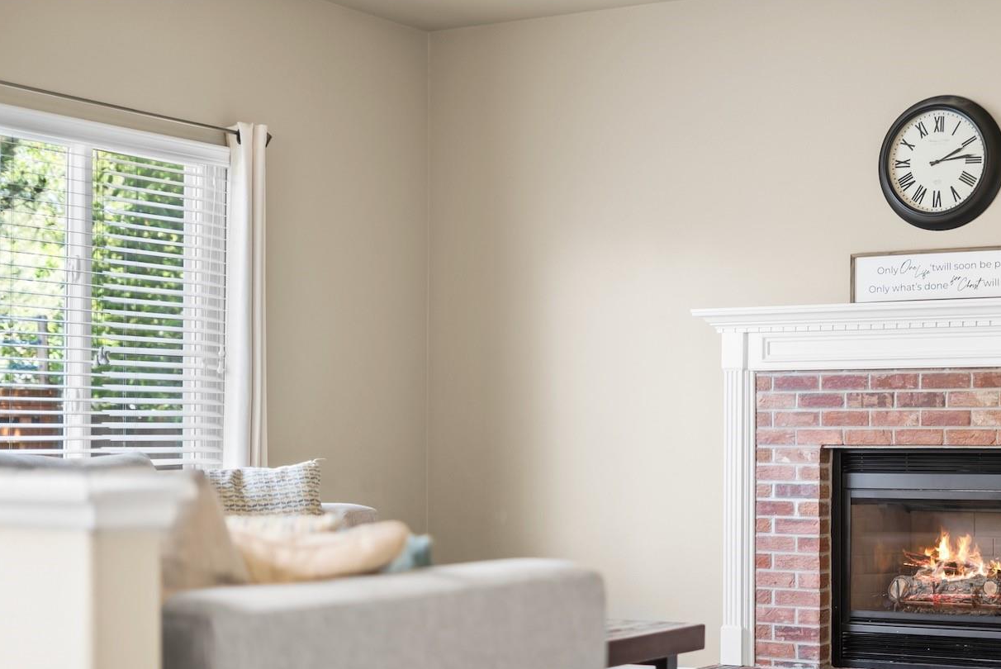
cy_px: 432
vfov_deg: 20.6
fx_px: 1836
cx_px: 652
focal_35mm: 66
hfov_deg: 30.3
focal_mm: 50
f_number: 1.8
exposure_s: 1/10
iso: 200
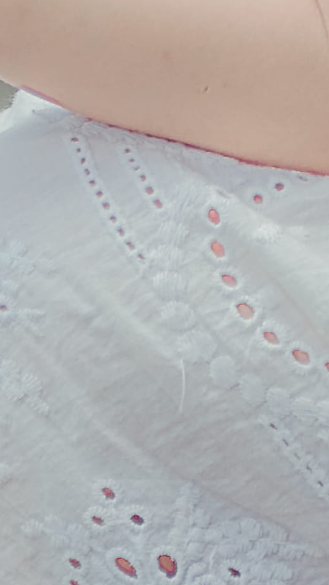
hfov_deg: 0.8
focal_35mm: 1459
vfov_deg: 1.5
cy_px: -505
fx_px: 22636
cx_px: -141
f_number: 5.6
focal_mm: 300
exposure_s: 1/80
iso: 400
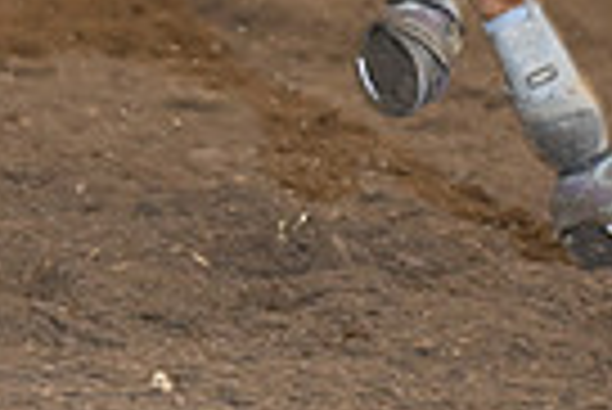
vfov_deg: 2.6
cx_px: -333
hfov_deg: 3.9
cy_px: -430
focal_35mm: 521
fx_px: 8866
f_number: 3.2
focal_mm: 122
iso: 1600
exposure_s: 1/250
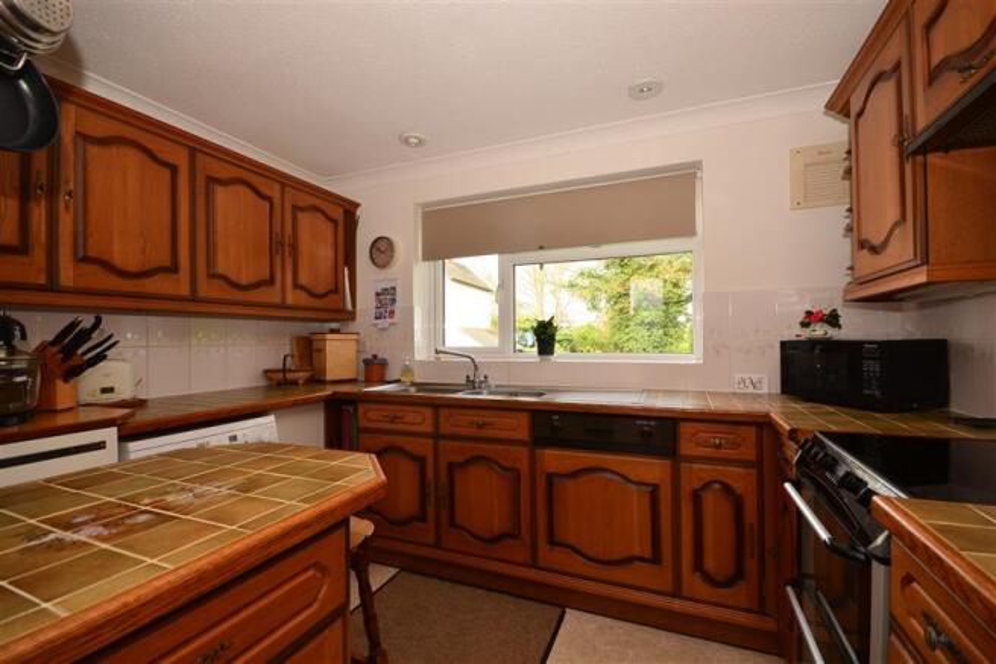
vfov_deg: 77.3
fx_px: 415
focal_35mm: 15
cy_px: 332
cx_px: 498
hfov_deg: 100.4
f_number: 8
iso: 200
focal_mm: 10
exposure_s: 1/40
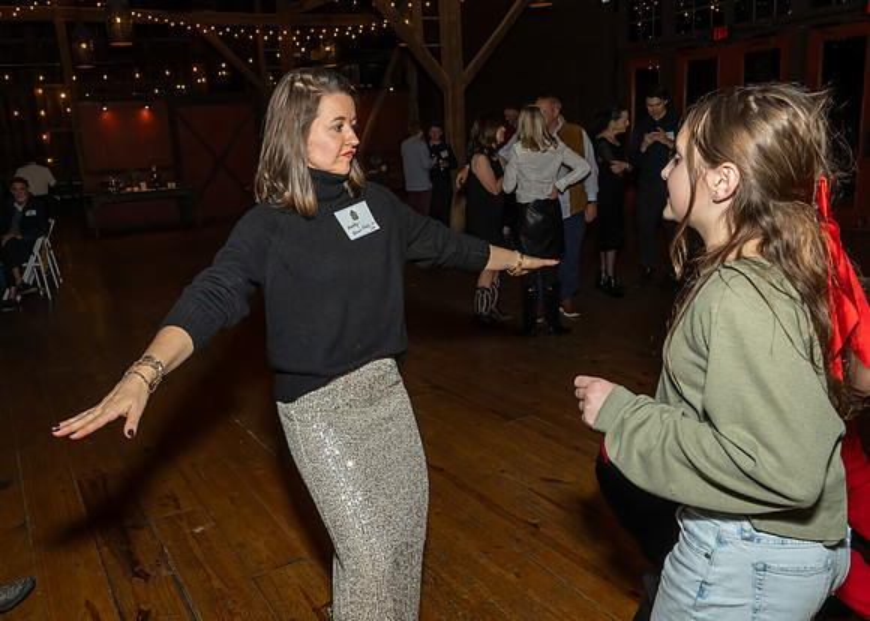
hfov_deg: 64.1
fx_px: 691
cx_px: 372
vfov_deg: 48.4
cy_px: 302
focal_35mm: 28
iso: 640
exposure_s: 1/250
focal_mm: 17
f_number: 8
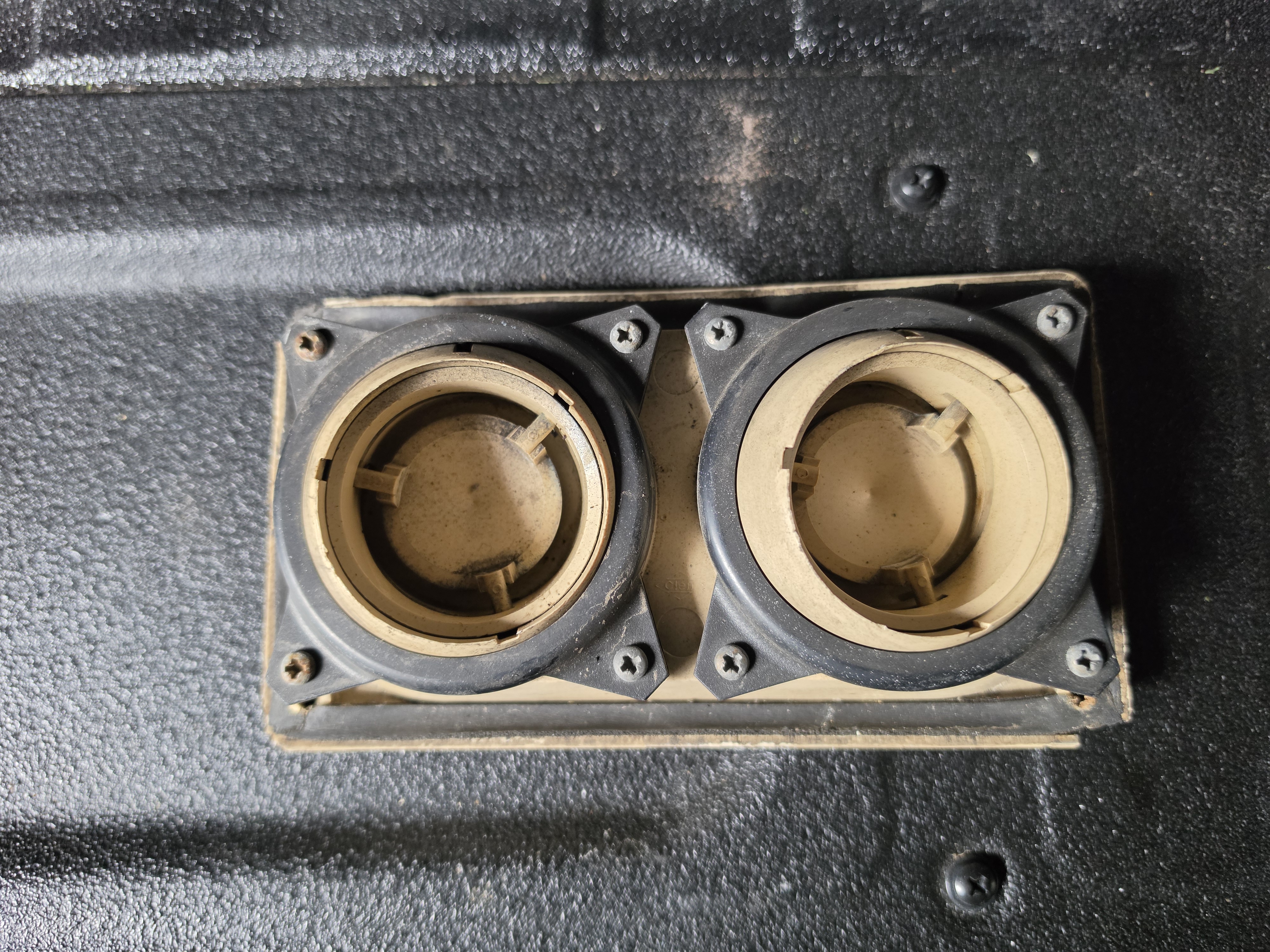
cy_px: 476
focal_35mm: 23
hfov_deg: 73.9
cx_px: 635
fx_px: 844
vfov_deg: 58.9
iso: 320
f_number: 1.4
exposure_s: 1/100
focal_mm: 6.5
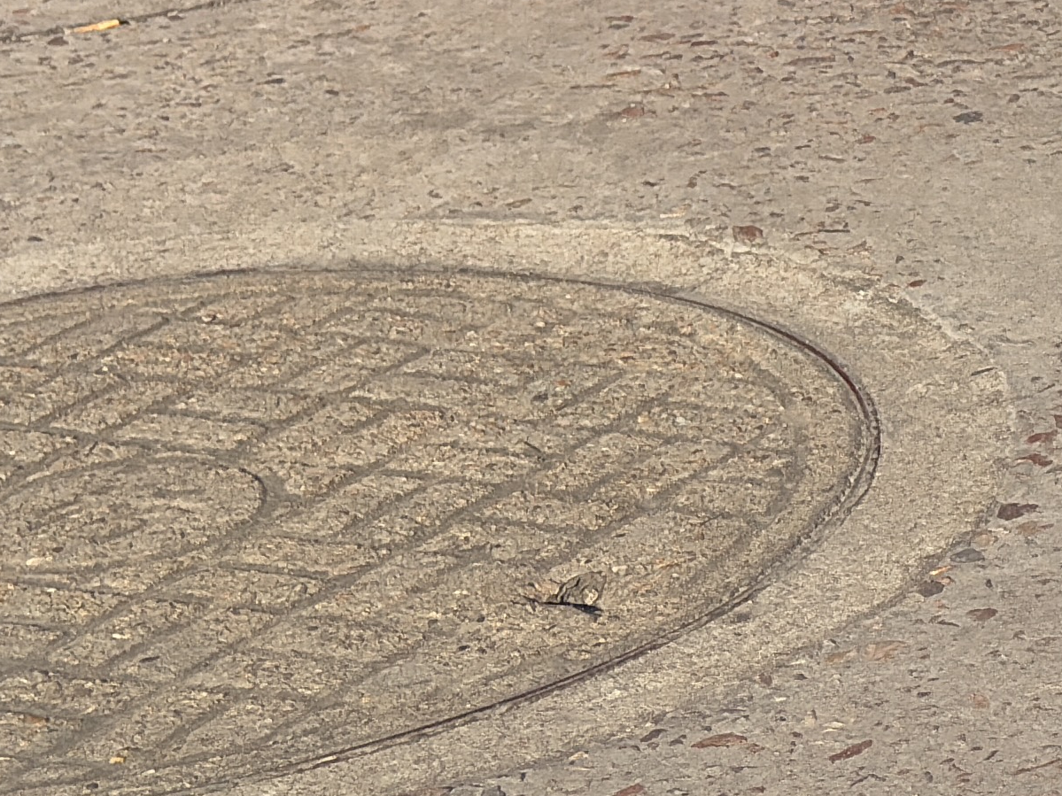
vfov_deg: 8.0
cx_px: 2380
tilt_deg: -3.6
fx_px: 5307
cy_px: -993
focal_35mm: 173
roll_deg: -0.1
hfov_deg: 10.2
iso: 50
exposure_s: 1/993
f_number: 1.6
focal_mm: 5.96
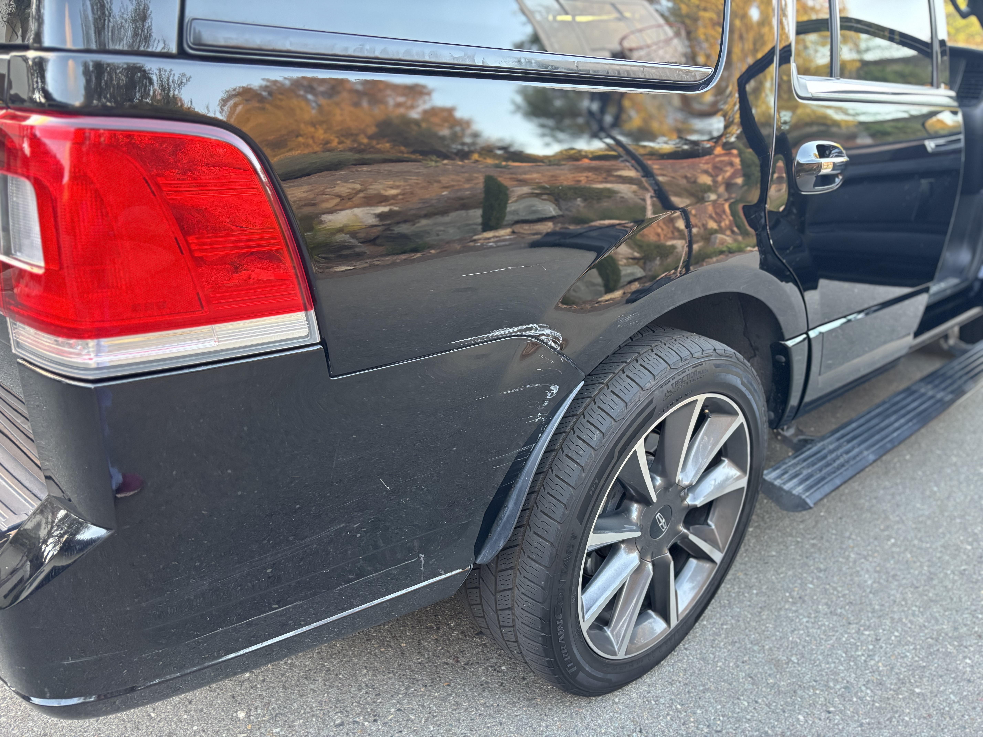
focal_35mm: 26
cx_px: 492
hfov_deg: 67.3
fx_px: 738
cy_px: 368
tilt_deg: -20.3
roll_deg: -0.9
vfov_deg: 53.1
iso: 320
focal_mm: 5.96
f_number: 1.6
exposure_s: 1/60
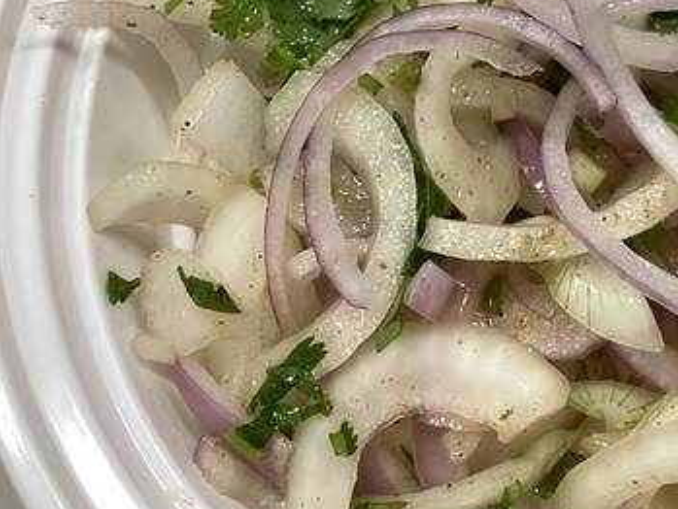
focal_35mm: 52
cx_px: 536
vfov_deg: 27.8
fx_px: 1019
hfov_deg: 35.7
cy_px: 148
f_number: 2.4
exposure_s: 1/60
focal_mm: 3.3
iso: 100
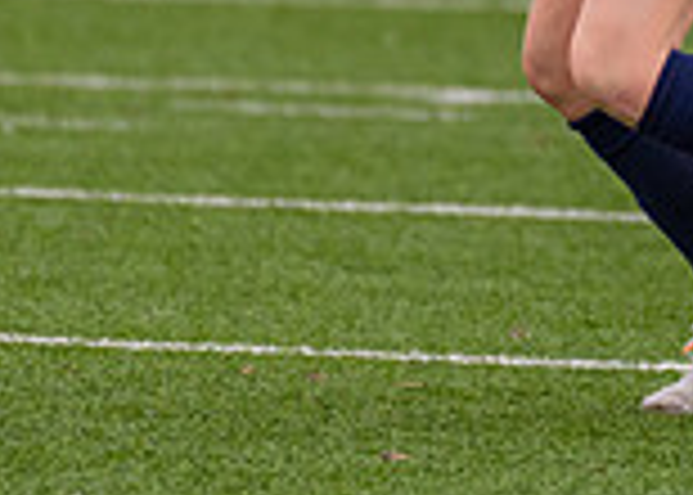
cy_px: -385
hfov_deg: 1.4
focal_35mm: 1453
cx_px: 602
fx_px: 28598
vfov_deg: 1.0
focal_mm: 280
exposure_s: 1/1600
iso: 800
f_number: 4
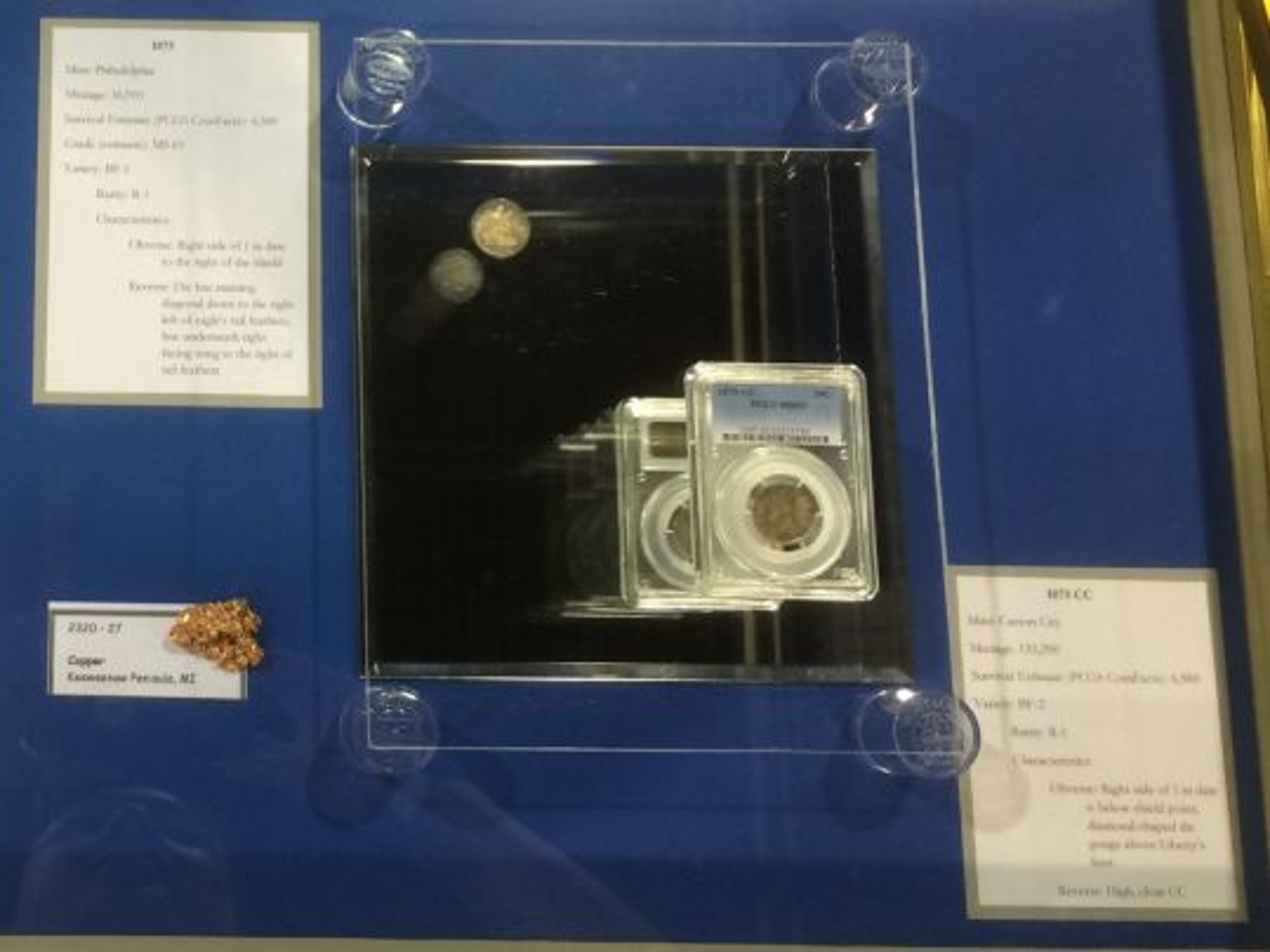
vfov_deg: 46.8
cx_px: 635
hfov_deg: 60.0
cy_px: 476
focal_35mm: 30
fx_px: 1100
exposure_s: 1/40
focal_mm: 4.12
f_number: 2.2
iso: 40
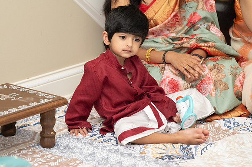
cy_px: 91
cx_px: 102
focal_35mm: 152
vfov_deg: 9.0
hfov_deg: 13.6
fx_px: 1059
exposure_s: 1/200
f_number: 2.8
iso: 500
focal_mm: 110
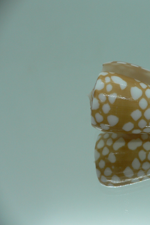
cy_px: 113
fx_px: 306
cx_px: 146
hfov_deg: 26.2
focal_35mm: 49
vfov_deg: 40.4
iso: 80
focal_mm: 4.6
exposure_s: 1/60
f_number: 2.8
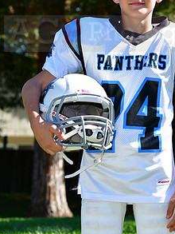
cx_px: 146
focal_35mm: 200
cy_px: 26
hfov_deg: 7.4
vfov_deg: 9.8
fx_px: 1347
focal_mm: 70
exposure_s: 1/1250
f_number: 4.5
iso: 400
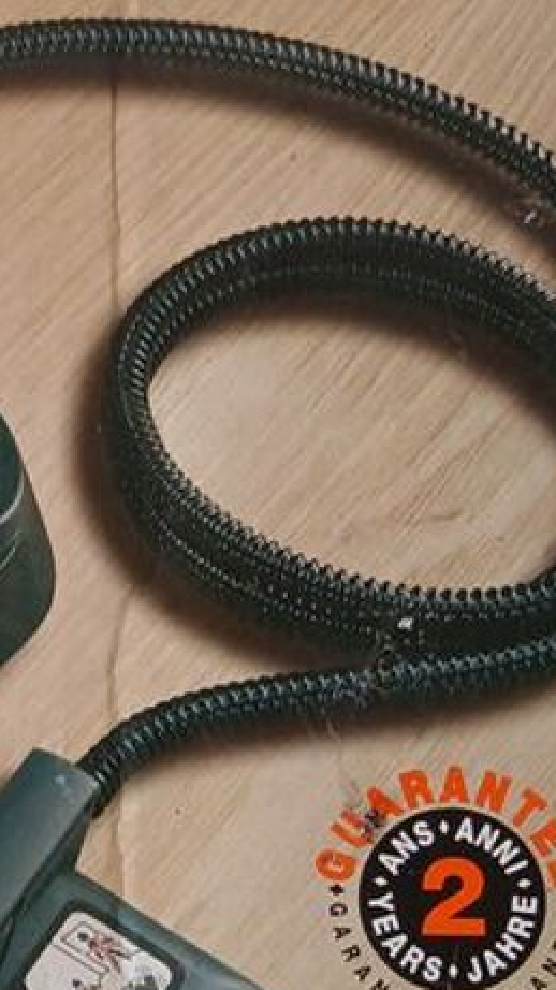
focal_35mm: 82
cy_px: 521
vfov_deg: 25.9
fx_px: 2151
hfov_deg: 13.4
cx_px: -406
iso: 25
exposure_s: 1/50
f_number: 1.8
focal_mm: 3.98
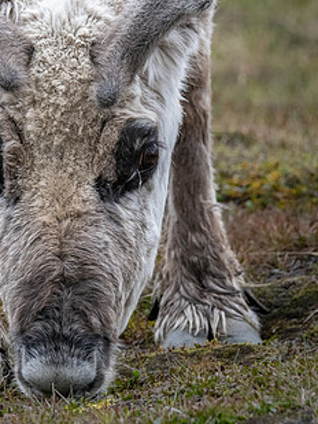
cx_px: 155
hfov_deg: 1.1
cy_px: 102
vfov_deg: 1.4
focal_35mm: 1401
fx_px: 17149
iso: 1600
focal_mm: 550
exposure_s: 1/1000
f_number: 8
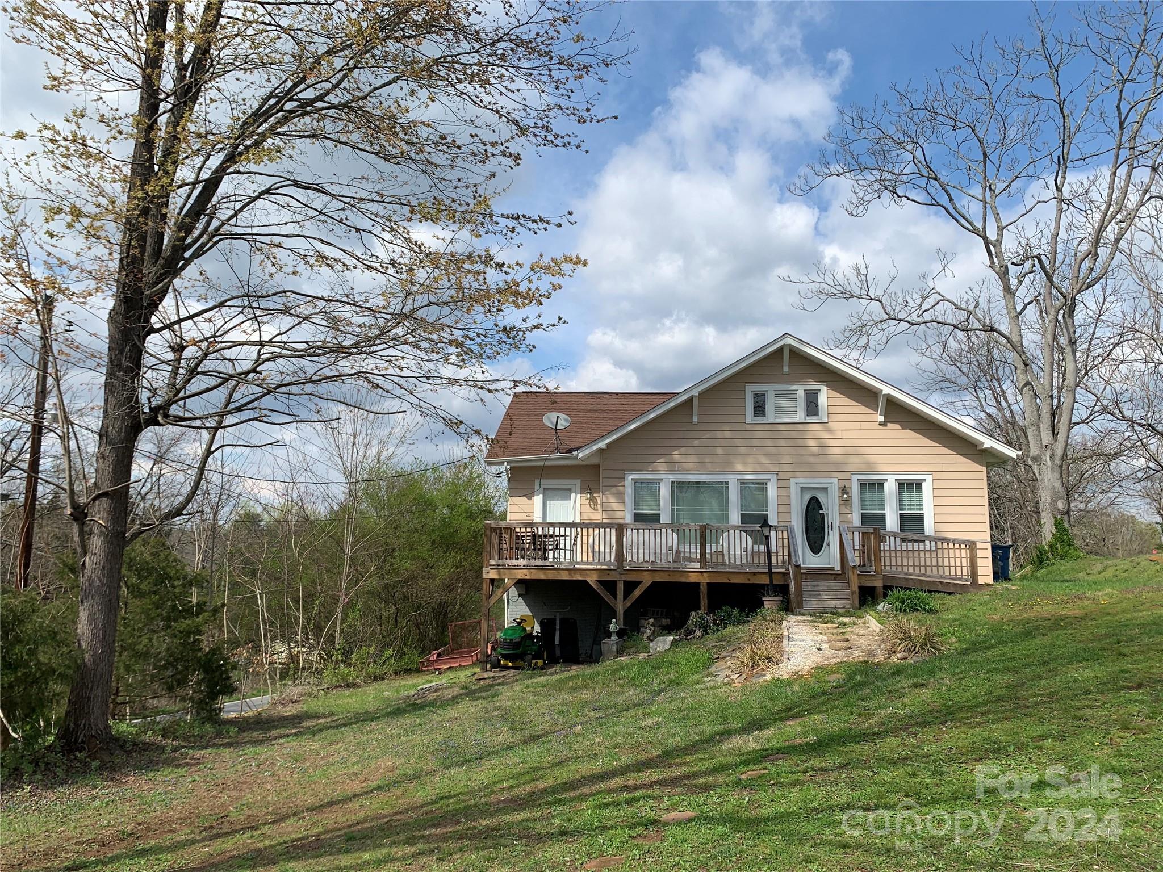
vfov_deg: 53.1
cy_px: 436
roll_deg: -0.4
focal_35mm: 26
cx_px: 582
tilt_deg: +9.1
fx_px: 874
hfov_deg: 67.3
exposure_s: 1/2681
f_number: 1.8
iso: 25
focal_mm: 4.25
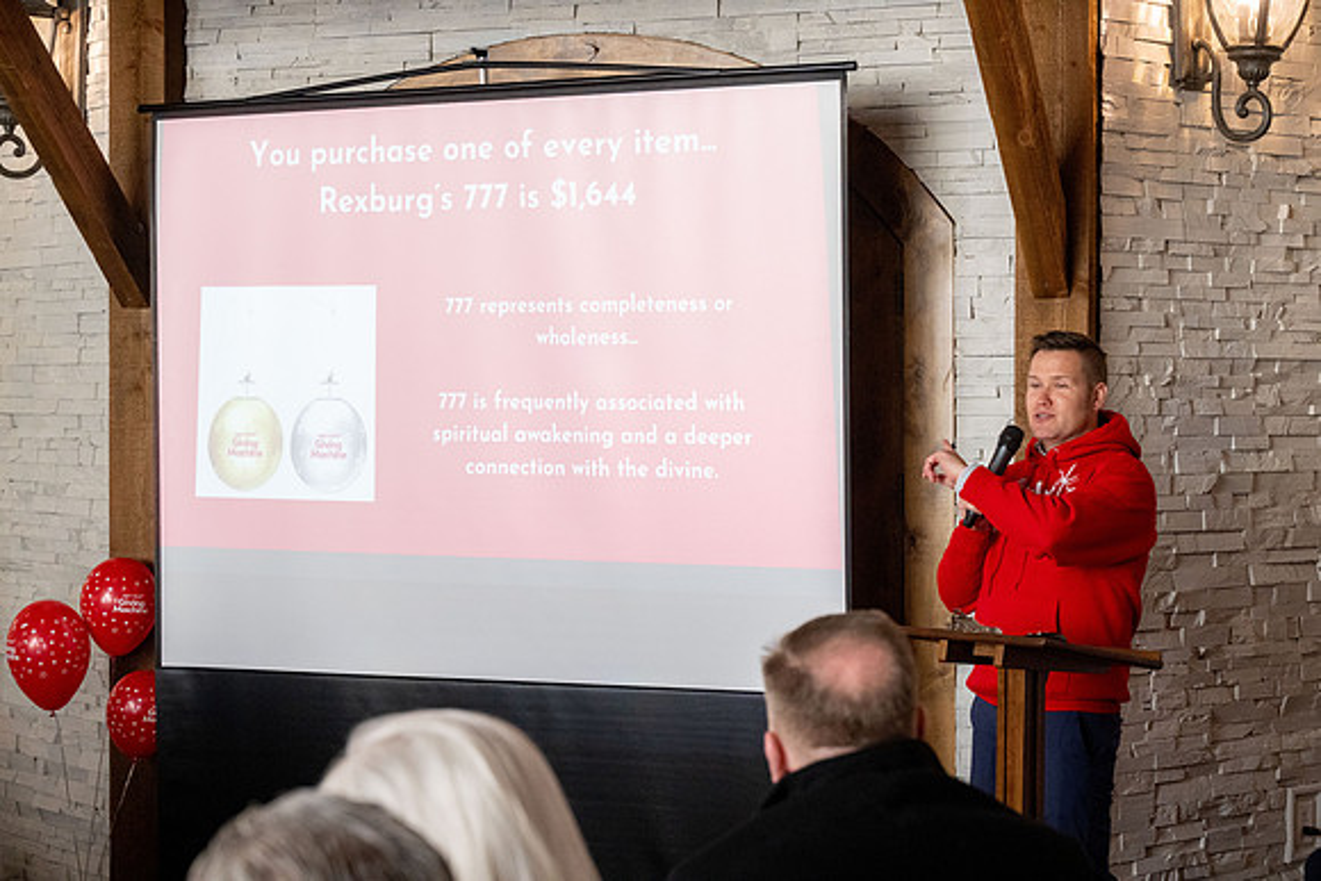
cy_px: 440
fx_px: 2569
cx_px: 660
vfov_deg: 19.5
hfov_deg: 28.8
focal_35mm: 70
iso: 3200
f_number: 5
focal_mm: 70
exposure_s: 1/500
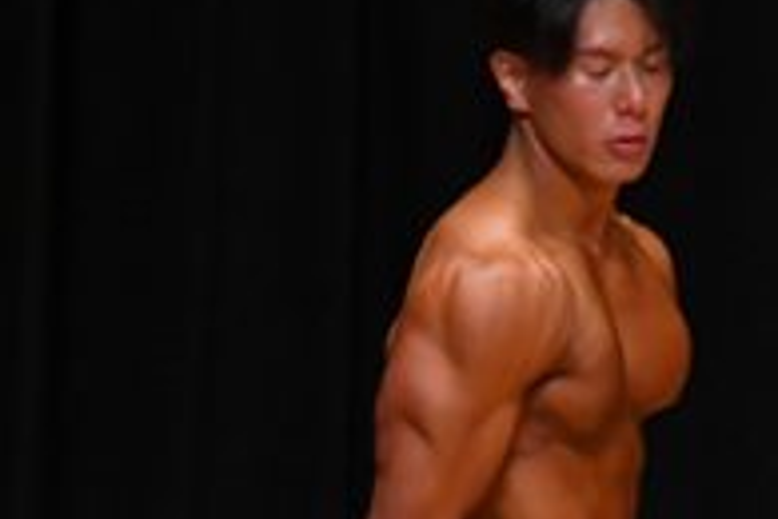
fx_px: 23122
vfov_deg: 1.3
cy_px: 878
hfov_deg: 1.9
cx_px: -441
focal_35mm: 1070
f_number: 5.6
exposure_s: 1/400
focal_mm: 180
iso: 3200
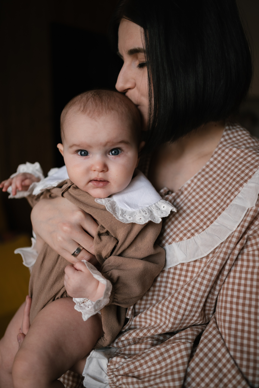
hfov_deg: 37.9
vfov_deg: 54.4
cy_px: 194
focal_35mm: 35
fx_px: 377
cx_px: 130
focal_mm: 35
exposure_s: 1/200
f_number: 1.8
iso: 160
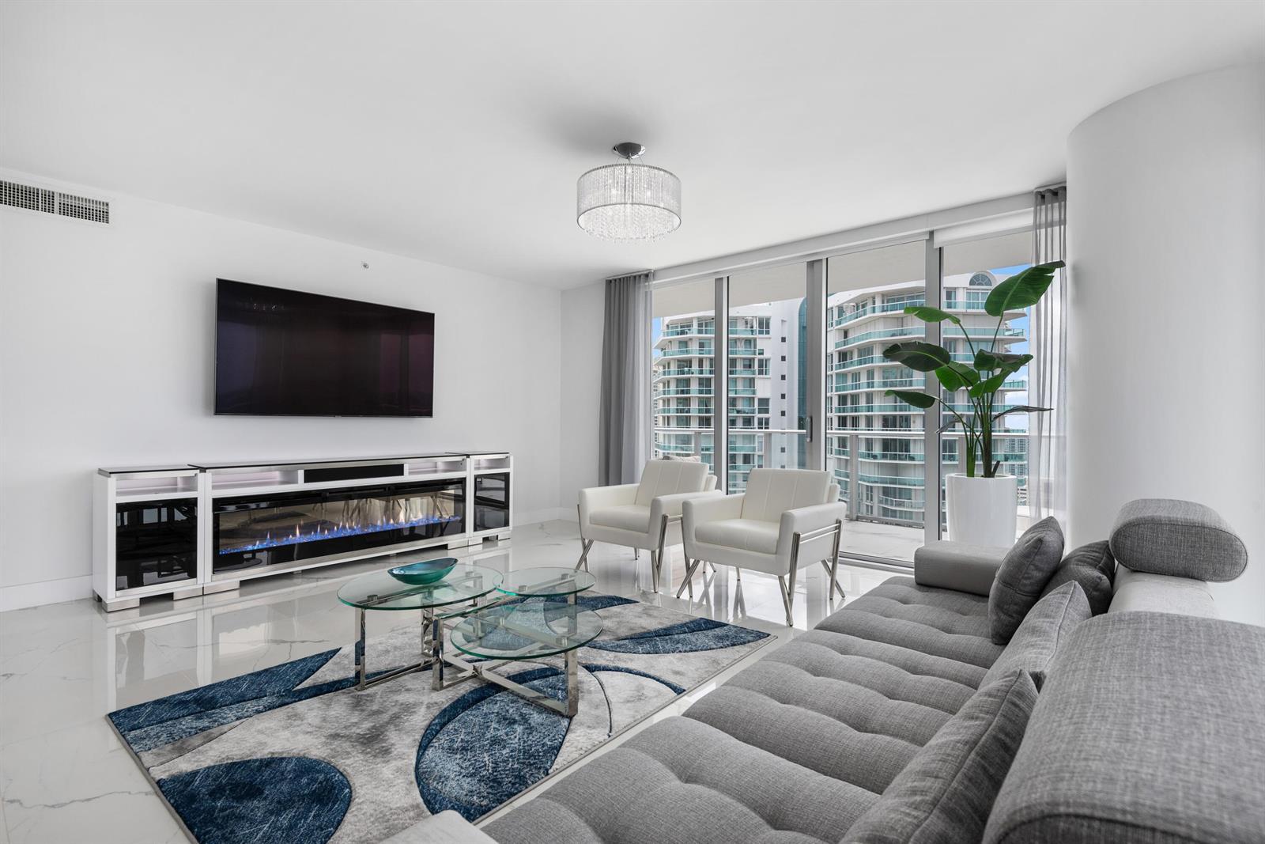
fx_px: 597
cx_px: 632
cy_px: 422
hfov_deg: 93.3
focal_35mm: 17
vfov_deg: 70.5
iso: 250
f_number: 8
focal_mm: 17
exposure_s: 1/250
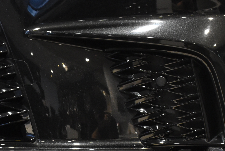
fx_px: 614
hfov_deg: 20.7
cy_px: 166
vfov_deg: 13.7
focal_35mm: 98
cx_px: 79
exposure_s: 1/40
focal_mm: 27
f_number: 8
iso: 3200
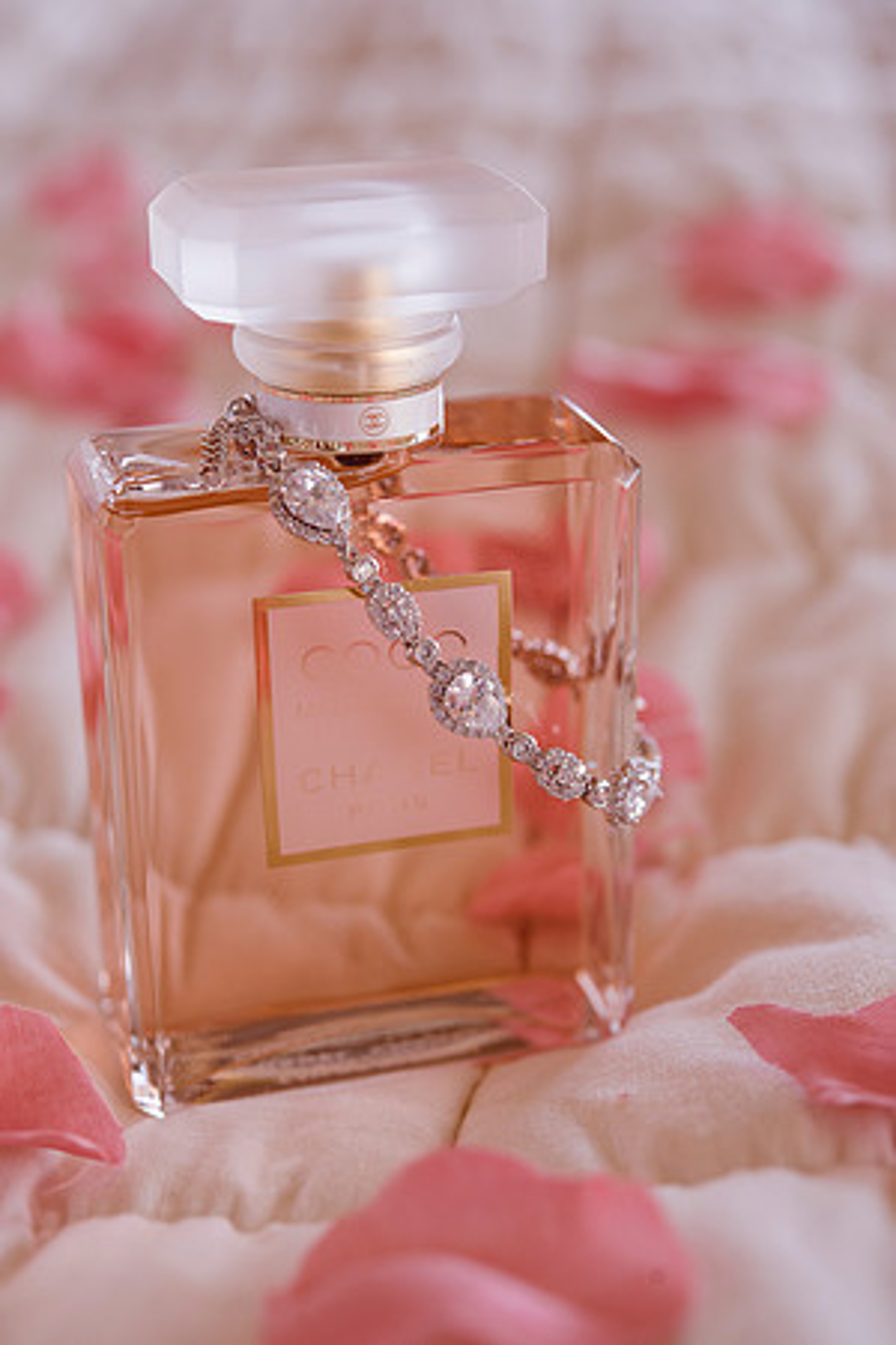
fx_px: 2240
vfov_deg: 33.4
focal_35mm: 60
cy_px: 672
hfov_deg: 22.6
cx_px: 448
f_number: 5.6
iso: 320
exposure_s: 1/60
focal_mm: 60
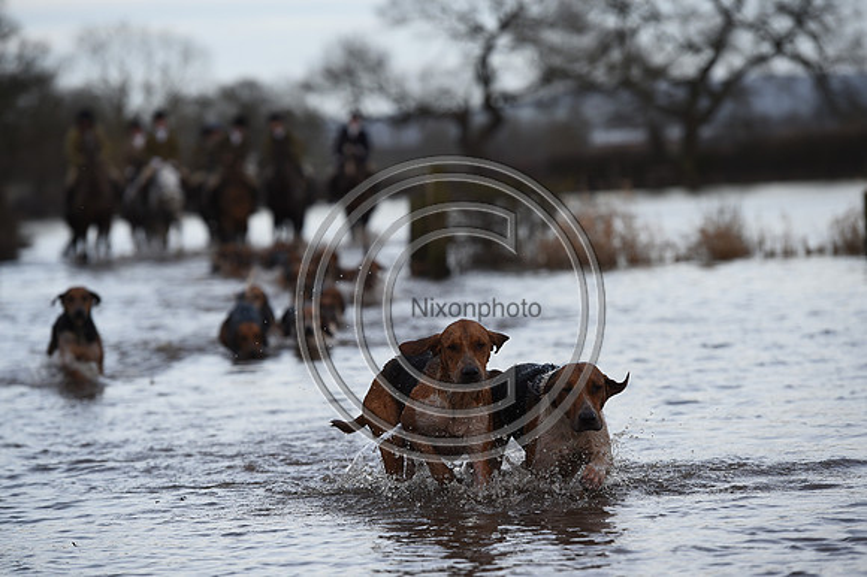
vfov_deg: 8.1
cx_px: 434
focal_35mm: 170
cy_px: 288
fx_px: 4092
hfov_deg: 12.1
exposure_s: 1/1000
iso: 900
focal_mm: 170
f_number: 4.5
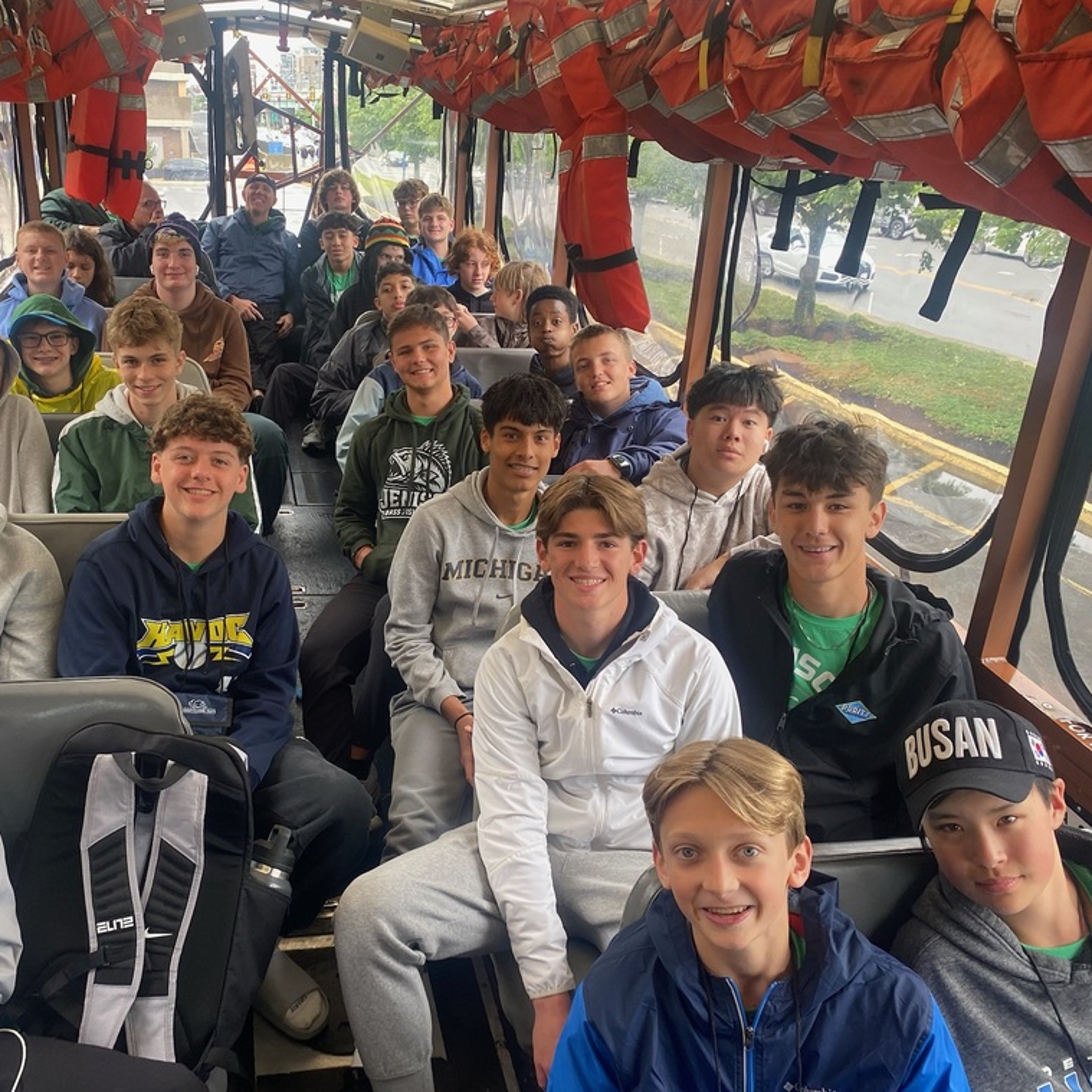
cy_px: 551
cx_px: 453
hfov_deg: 52.3
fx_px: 1106
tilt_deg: -21.4
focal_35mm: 31
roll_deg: -1.6
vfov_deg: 52.5
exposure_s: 1/121
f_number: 1.8
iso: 100
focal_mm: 4.25
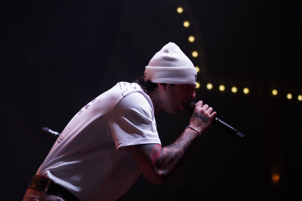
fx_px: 881
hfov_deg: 19.5
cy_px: 100
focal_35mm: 105
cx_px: 151
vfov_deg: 13.0
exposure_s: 1/160
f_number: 4
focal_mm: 105
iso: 4000
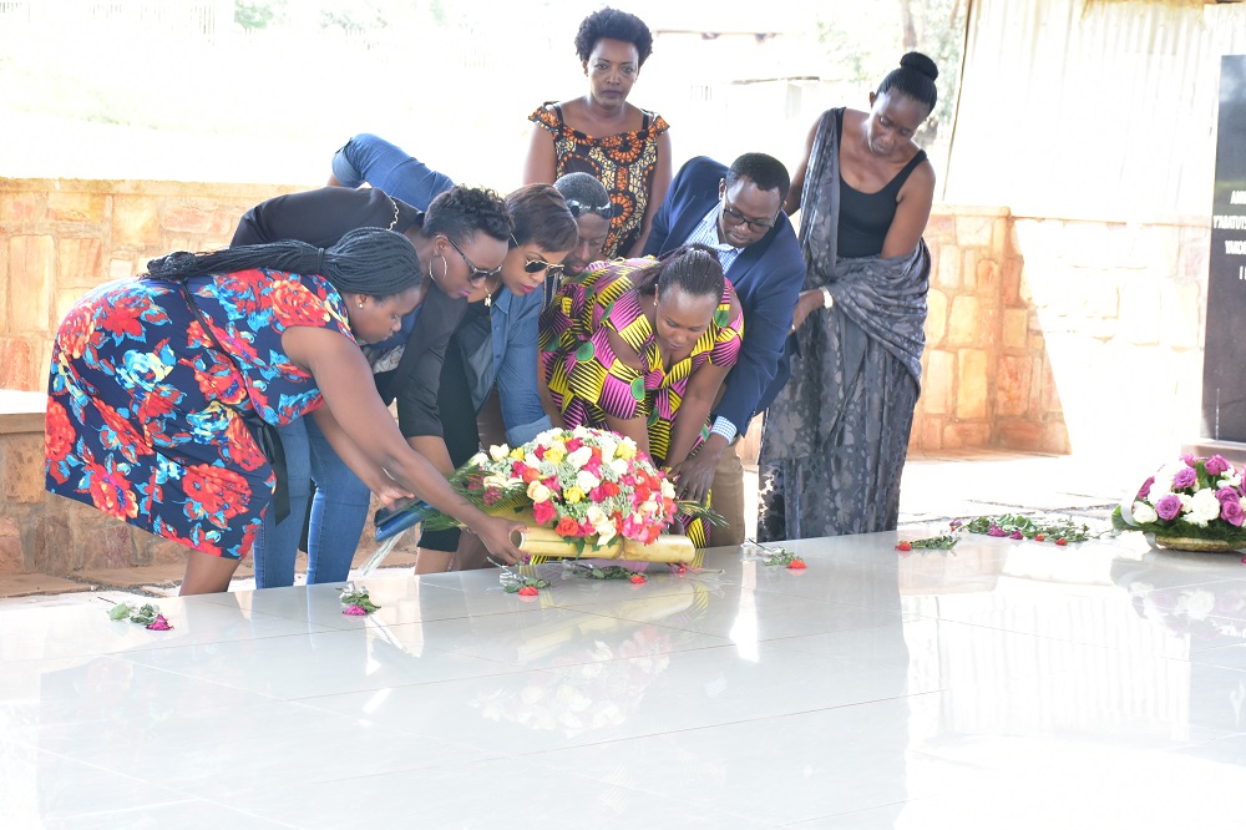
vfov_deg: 18.2
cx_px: 623
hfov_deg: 27.0
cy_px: 415
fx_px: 2595
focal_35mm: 75
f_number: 6.3
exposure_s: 1/60
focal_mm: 50
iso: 800
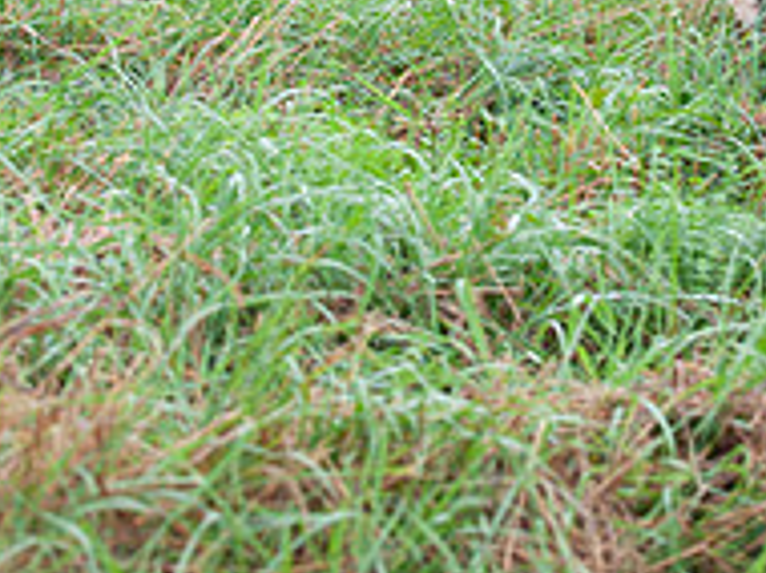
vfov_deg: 7.9
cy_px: -65
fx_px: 4133
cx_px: 574
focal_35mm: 187
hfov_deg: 10.6
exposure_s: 1/800
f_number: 4.5
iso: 800
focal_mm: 82
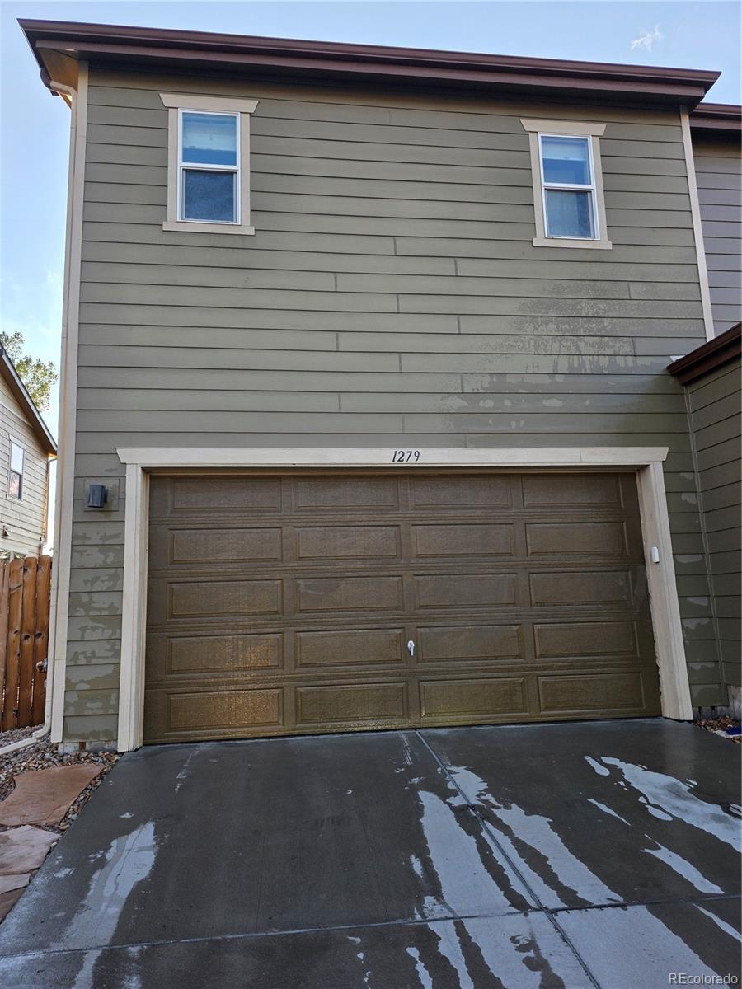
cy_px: 494
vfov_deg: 73.9
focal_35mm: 23
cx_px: 371
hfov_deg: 58.9
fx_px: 657
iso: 32
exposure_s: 1/359
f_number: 1.7
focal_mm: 6.3
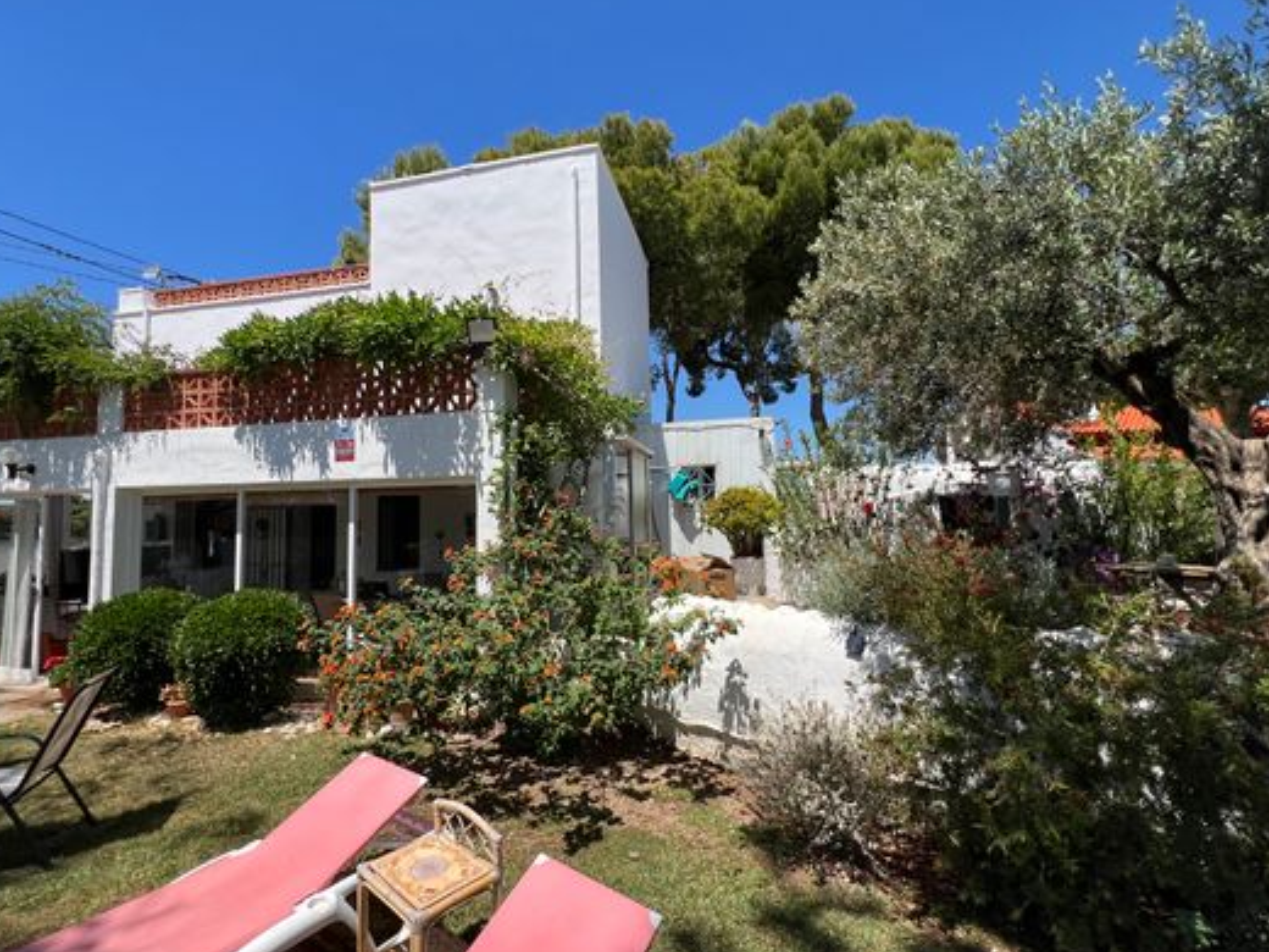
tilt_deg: +4.1
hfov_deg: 98.2
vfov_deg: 81.7
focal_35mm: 15
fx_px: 550
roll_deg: +1.8
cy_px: 481
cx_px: 620
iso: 32
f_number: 1.8
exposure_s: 1/1488
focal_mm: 1.57
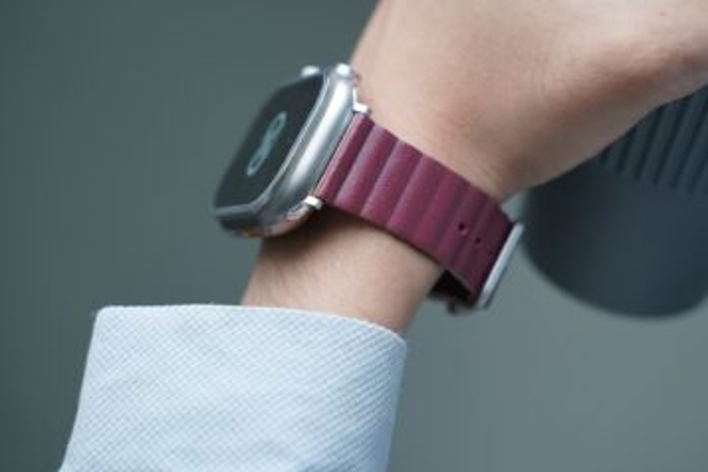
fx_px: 1652
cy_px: 217
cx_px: 375
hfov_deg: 24.2
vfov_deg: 16.3
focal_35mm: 84
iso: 2000
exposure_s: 1/200
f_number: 4
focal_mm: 75
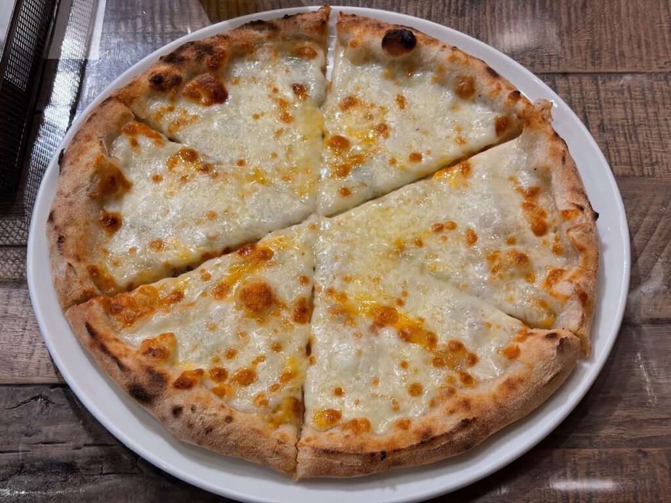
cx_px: 336
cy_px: 252
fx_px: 1008
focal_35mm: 52
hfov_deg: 36.8
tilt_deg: -59.0
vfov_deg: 28.0
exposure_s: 1/50
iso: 125
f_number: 1.6
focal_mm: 5.96
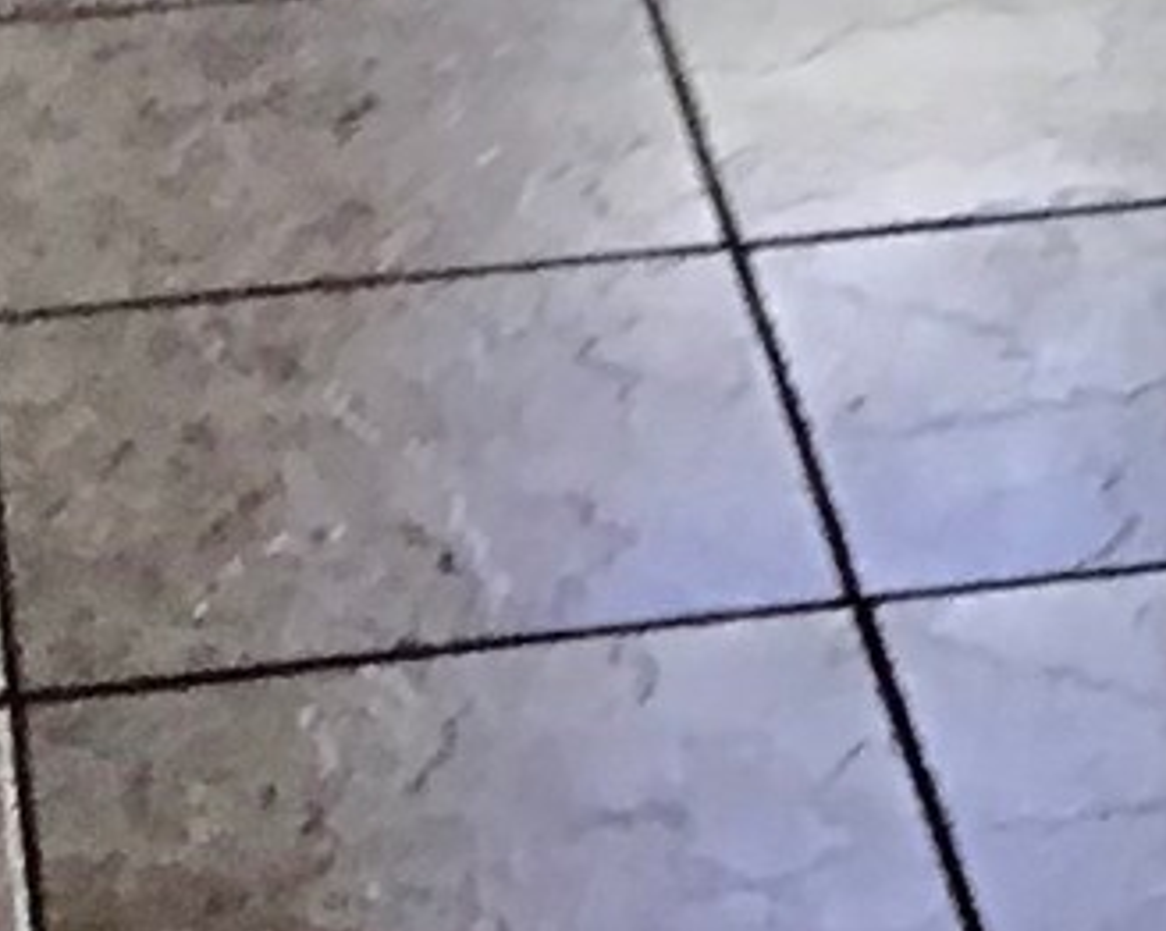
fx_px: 6518
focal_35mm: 189
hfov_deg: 9.9
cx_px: 1802
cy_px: -1311
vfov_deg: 7.6
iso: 40
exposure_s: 1/30
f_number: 2.4
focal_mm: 3.3
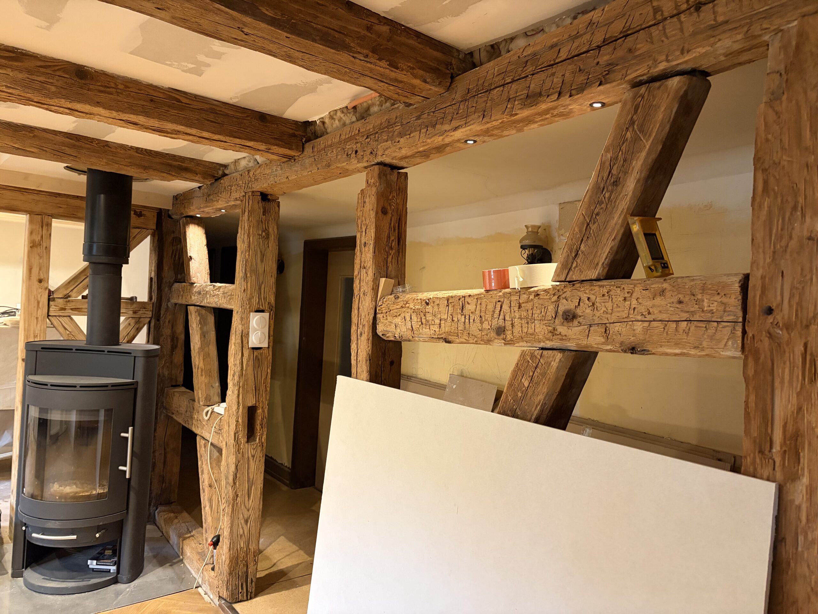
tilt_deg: -0.2
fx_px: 614
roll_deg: -3.2
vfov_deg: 53.1
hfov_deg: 67.3
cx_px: 409
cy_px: 307
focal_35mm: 26
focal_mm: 5.96
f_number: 1.6
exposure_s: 1/33
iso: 400
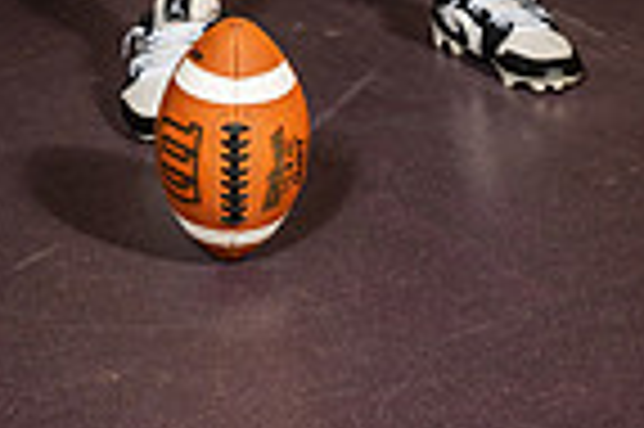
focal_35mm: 132
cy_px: -550
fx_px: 2359
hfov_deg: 15.5
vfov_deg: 9.4
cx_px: 261
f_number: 5.6
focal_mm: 42
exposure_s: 1/250
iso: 500
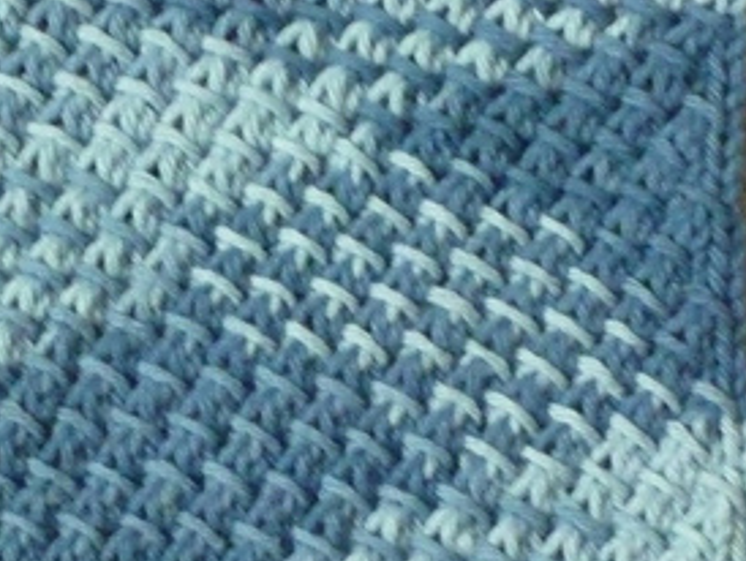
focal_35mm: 308
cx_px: 182
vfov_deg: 4.8
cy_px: 425
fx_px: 6643
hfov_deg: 6.4
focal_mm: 22
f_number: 5.9
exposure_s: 1/25
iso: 1600
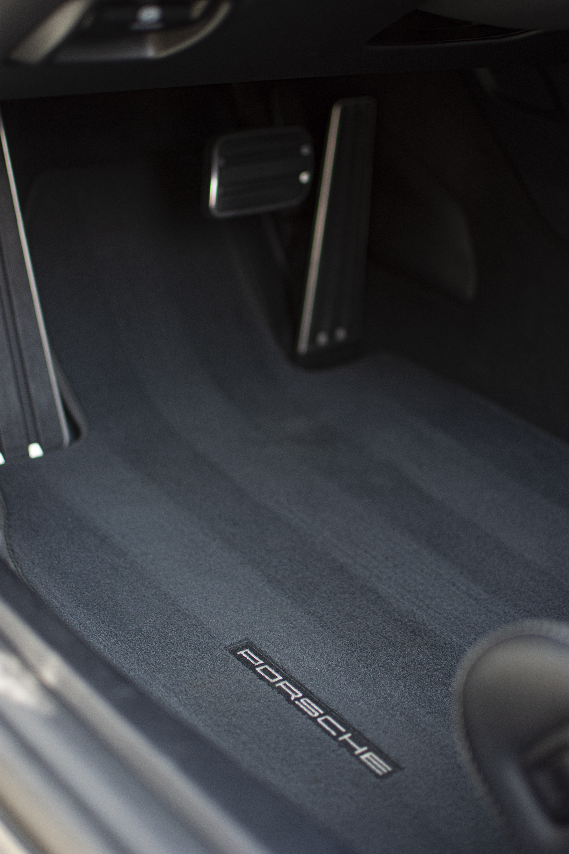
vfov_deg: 37.9
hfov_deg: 25.8
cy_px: 427
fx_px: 1245
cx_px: 284
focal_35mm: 52
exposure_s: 1/125
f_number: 1.8
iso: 100
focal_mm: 35
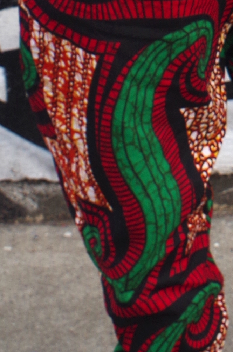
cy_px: -411
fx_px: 1627
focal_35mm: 167
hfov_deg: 8.1
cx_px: 328
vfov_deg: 10.9
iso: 200
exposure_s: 1/250
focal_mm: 23.13
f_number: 5.6
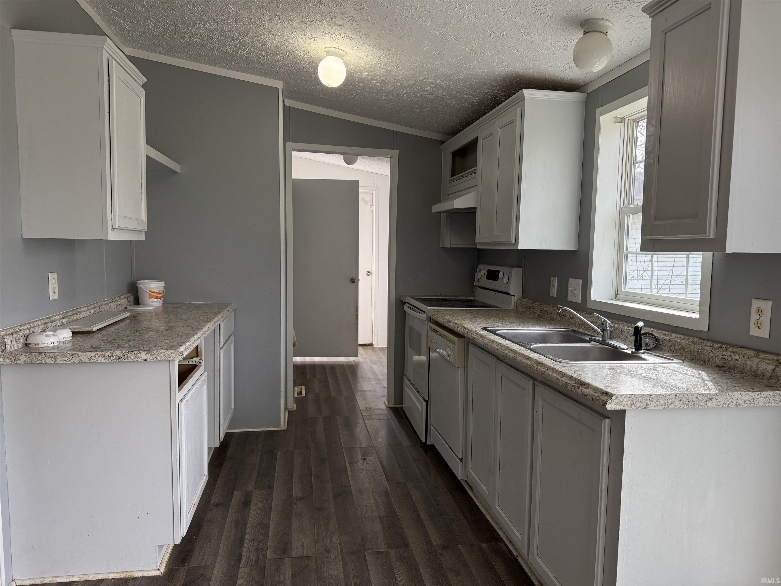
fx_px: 541
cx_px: 390
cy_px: 293
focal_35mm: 24
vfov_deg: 56.8
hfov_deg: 71.6
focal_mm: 6.76
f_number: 1.78
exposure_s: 1/220
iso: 160
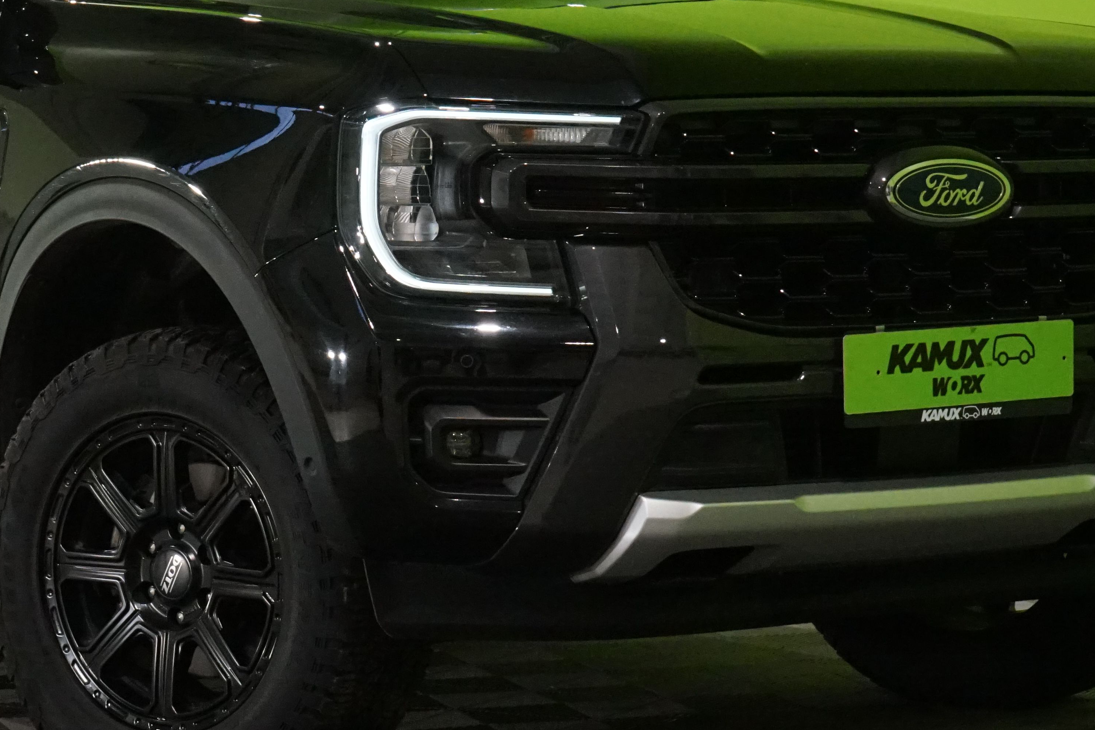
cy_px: 314
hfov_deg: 15.6
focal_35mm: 131
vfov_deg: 10.5
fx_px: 3984
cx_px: 318
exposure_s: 1/80
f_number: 13
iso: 6400
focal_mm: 65
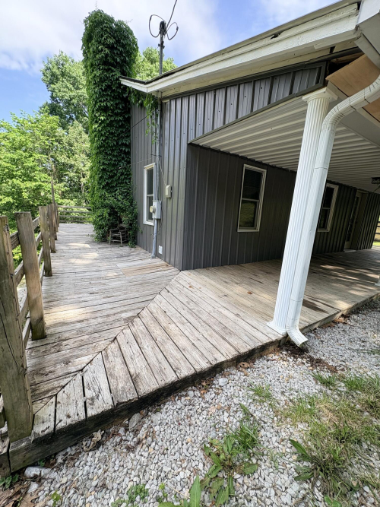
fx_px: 205
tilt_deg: -11.5
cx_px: 190
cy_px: 254
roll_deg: -3.8
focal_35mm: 14
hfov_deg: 85.7
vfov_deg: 102.1
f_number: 2.2
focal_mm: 2.22
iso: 40
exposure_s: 1/373
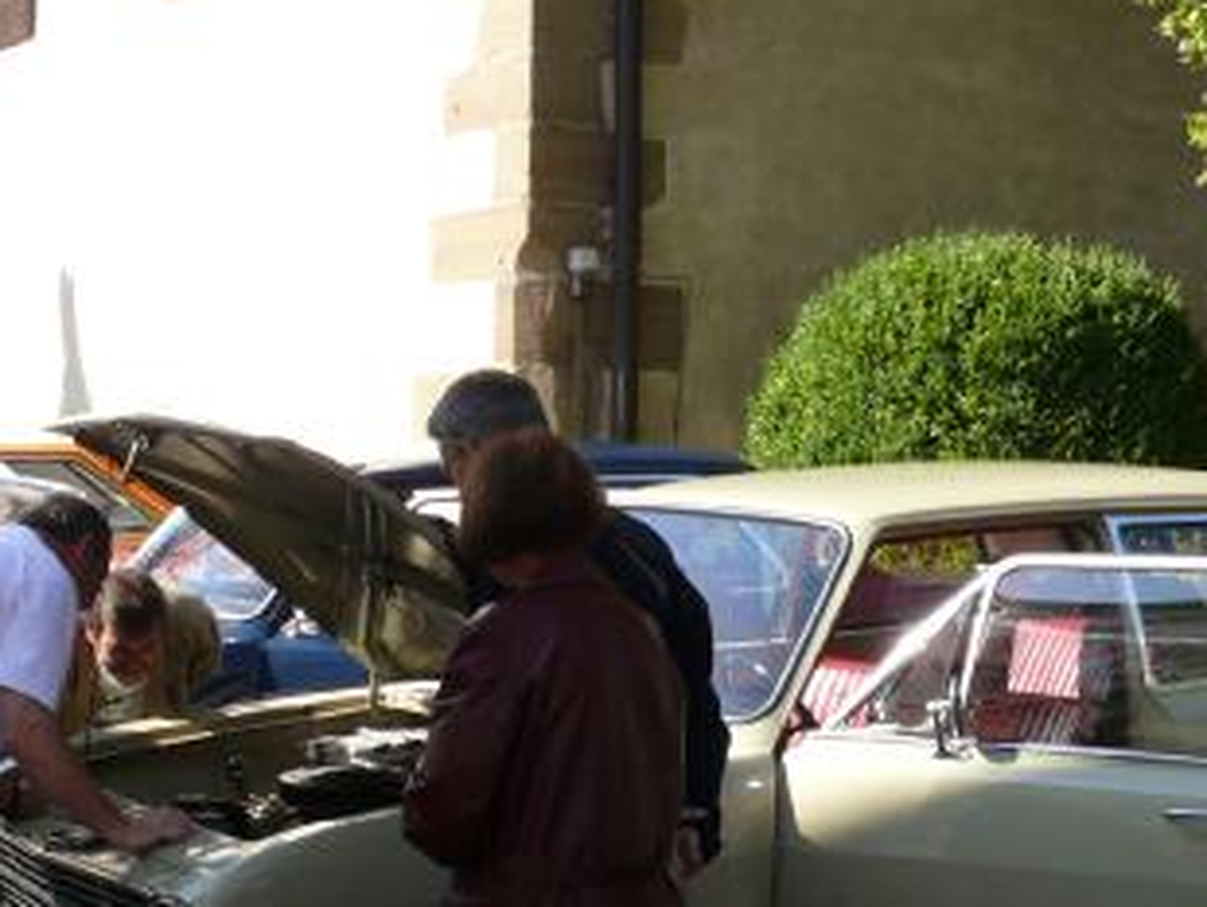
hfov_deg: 24.7
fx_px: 2757
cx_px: 607
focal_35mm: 79
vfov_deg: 18.7
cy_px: 570
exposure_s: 1/250
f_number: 5
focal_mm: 7.4
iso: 100
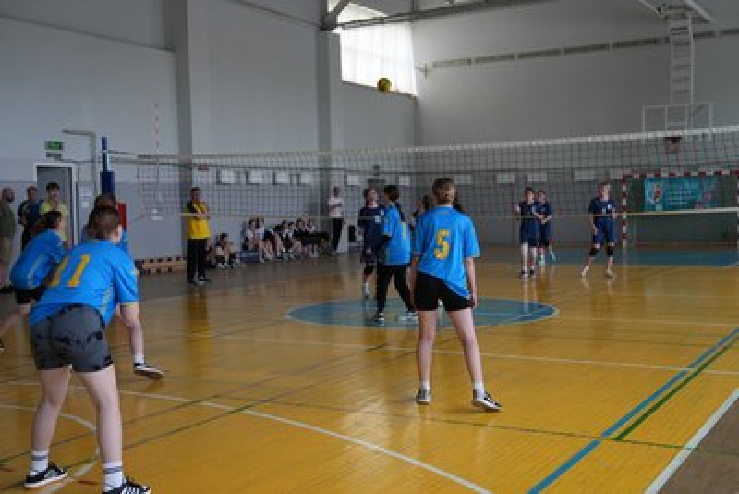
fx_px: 945
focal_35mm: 46
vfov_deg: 29.3
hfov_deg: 42.7
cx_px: 370
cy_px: 247
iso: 500
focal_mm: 46
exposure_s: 1/250
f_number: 2.8
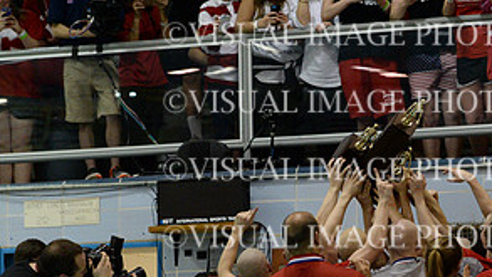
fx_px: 2571
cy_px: 270
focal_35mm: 197
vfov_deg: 6.2
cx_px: 406
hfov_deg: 10.9
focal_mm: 95
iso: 6400
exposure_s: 1/400
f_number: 3.5
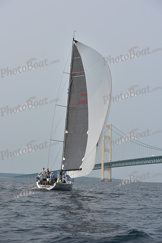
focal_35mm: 70
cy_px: 122
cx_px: 81
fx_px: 472
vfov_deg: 28.8
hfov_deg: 19.5
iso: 250
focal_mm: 70
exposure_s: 1/1250
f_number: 7.1
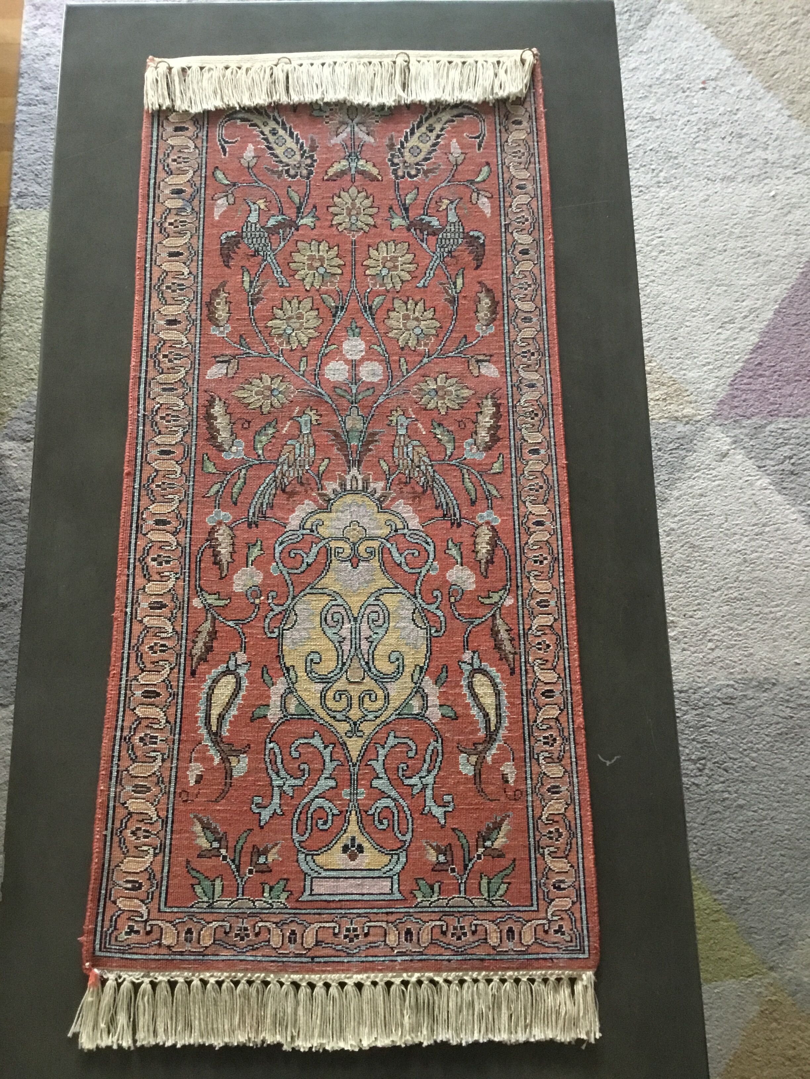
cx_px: 405
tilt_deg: -76.3
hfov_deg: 45.4
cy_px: 540
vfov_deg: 58.4
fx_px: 967
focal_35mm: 31
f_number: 2.4
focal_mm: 3.3
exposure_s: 1/33
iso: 250
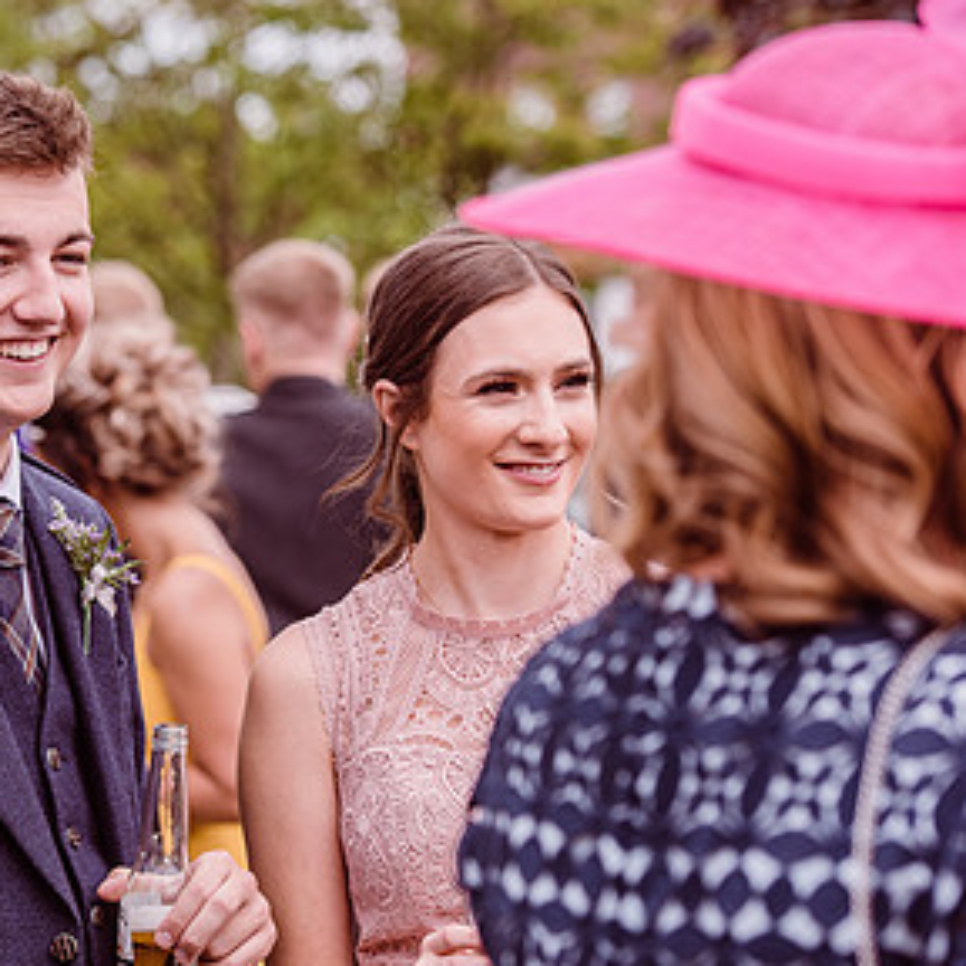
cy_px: 454
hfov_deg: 9.6
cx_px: 3
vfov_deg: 9.7
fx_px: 5683
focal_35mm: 180
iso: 250
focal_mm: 105
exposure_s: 1/800
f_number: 4.5
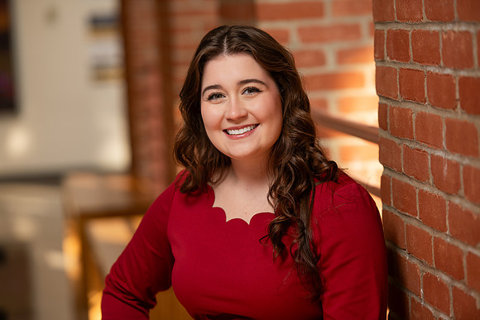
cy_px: 160
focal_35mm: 135
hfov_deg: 15.2
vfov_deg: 10.2
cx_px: 240
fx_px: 1800
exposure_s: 1/250
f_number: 3.2
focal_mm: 135
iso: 250
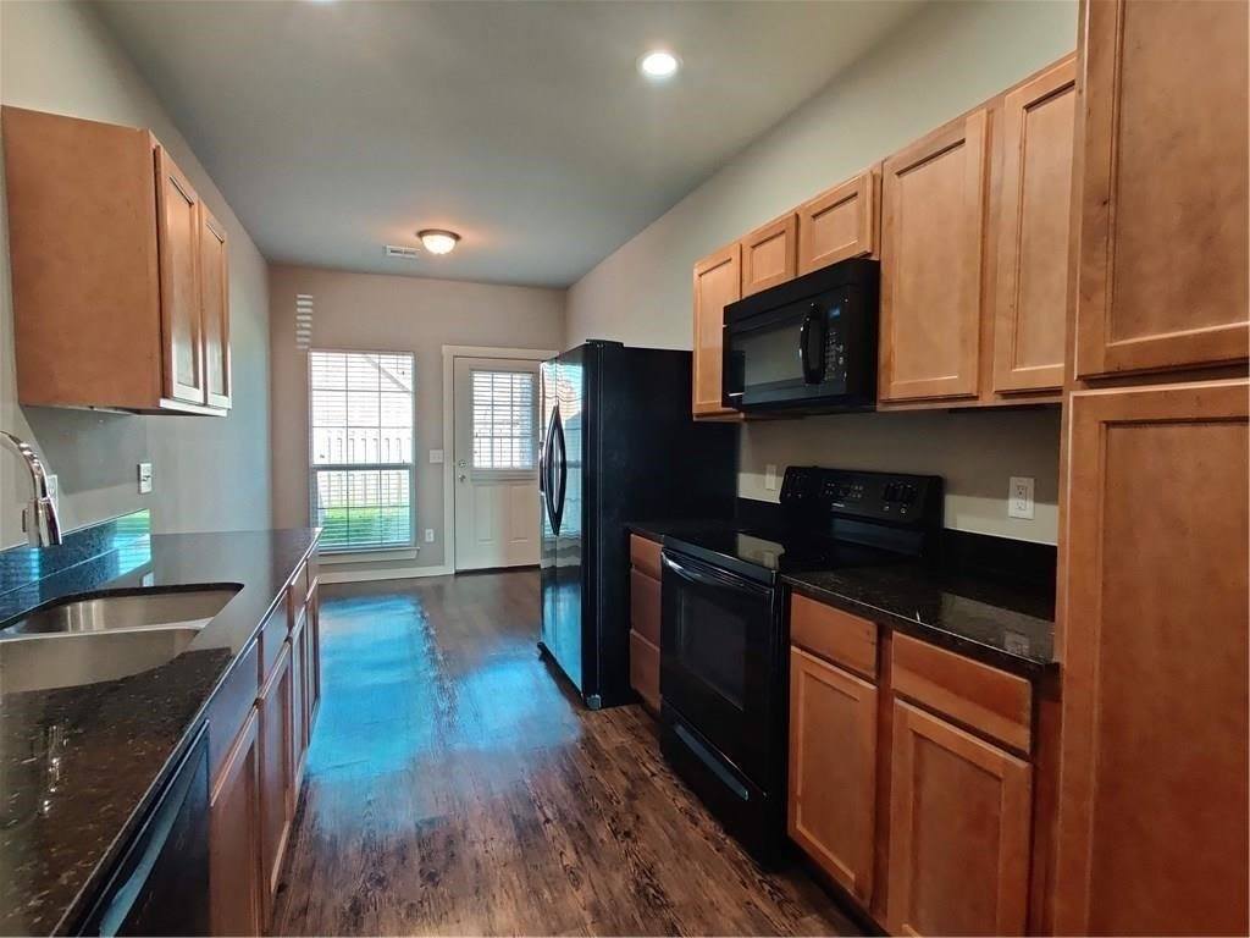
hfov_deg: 106.2
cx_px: 625
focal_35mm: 13
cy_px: 469
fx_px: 469
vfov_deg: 89.9
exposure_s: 1/33
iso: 640
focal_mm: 2.25
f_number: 2.2
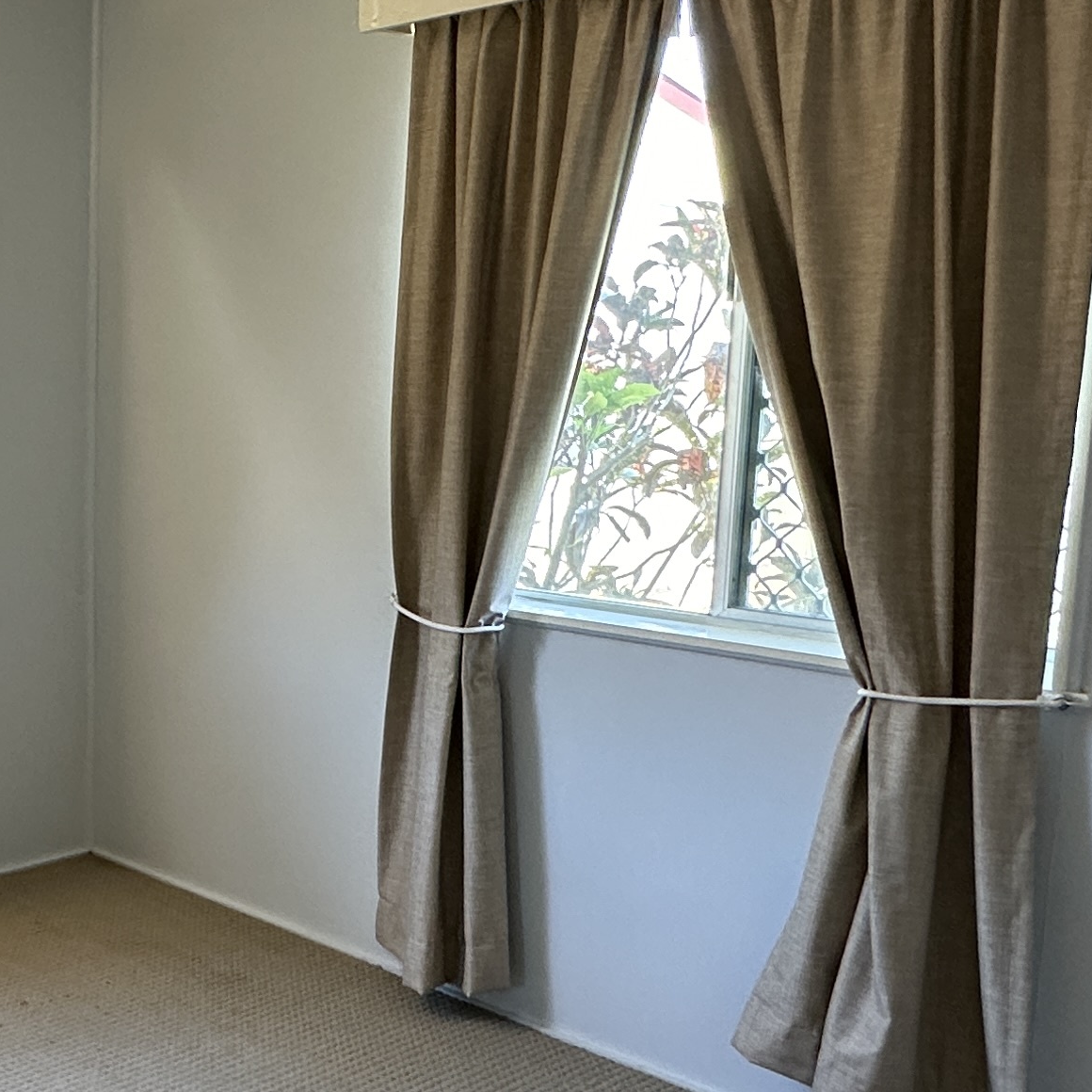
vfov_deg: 39.1
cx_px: -33
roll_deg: +0.3
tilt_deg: -8.2
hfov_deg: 35.0
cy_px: 602
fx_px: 1535
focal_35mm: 43
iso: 160
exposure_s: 1/100
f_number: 2.2
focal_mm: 2.22
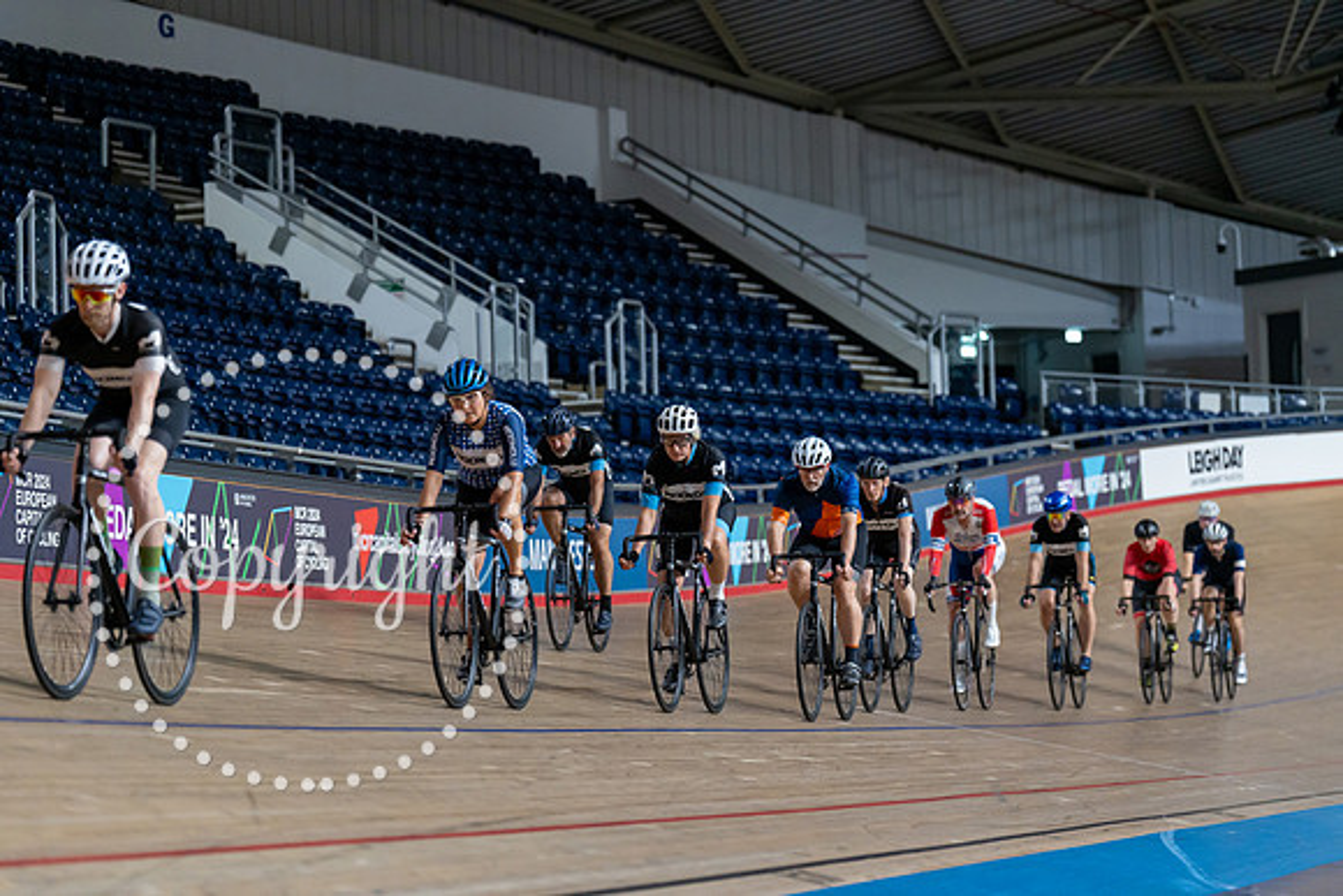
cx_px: 672
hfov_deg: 16.4
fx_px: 4664
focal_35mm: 125
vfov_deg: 11.0
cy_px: 448
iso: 3200
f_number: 2.8
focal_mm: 125
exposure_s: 1/800
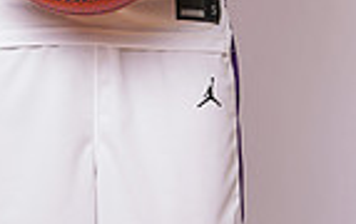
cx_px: 77
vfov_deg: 3.1
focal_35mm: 422
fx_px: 4102
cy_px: -301
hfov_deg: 5.0
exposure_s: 1/200
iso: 200
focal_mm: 132
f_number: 7.1
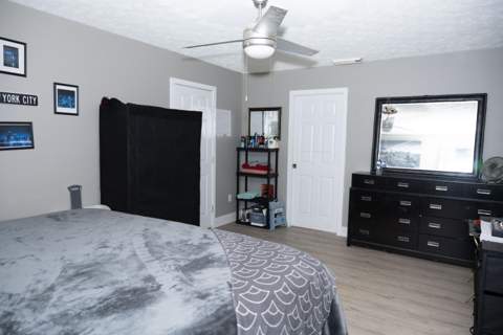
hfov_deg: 73.7
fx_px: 335
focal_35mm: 24
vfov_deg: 53.1
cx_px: 252
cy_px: 168
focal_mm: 24
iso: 800
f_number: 4
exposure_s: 1/100
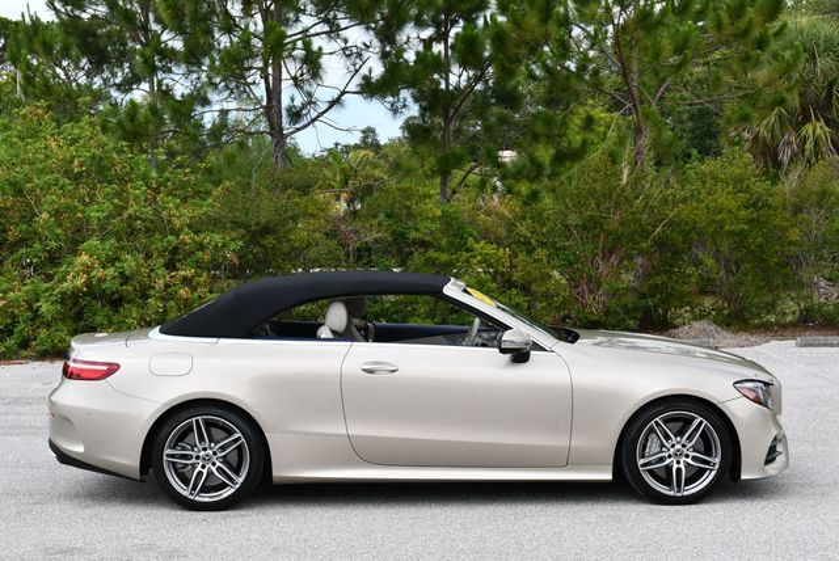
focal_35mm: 58
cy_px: 280
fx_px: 1353
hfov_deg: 34.5
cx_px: 420
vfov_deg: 23.4
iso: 180
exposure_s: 1/250
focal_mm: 29
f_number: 8
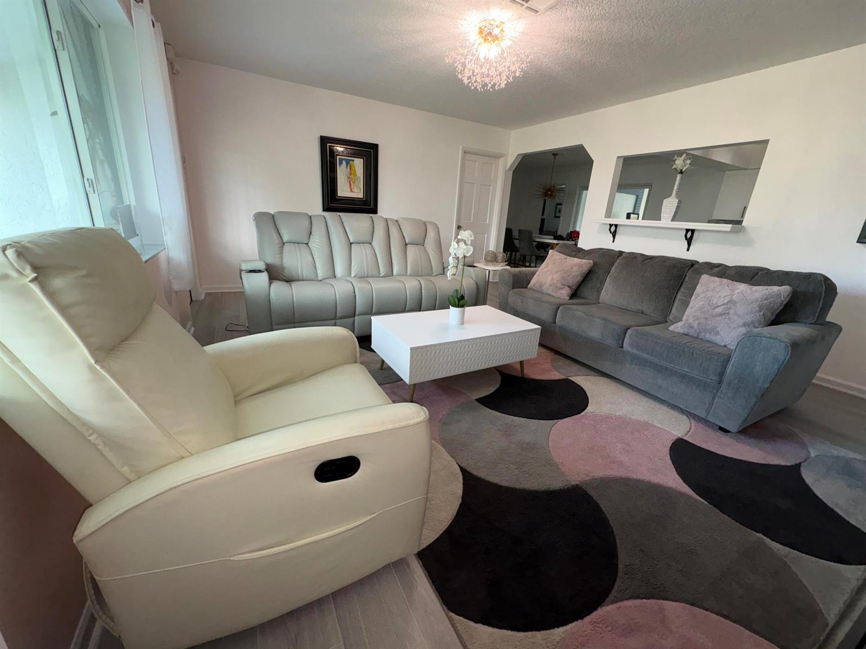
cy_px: 324
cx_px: 433
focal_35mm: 14
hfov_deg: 102.1
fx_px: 350
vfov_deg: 85.7
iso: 64
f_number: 2.2
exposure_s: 1/60
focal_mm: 2.22
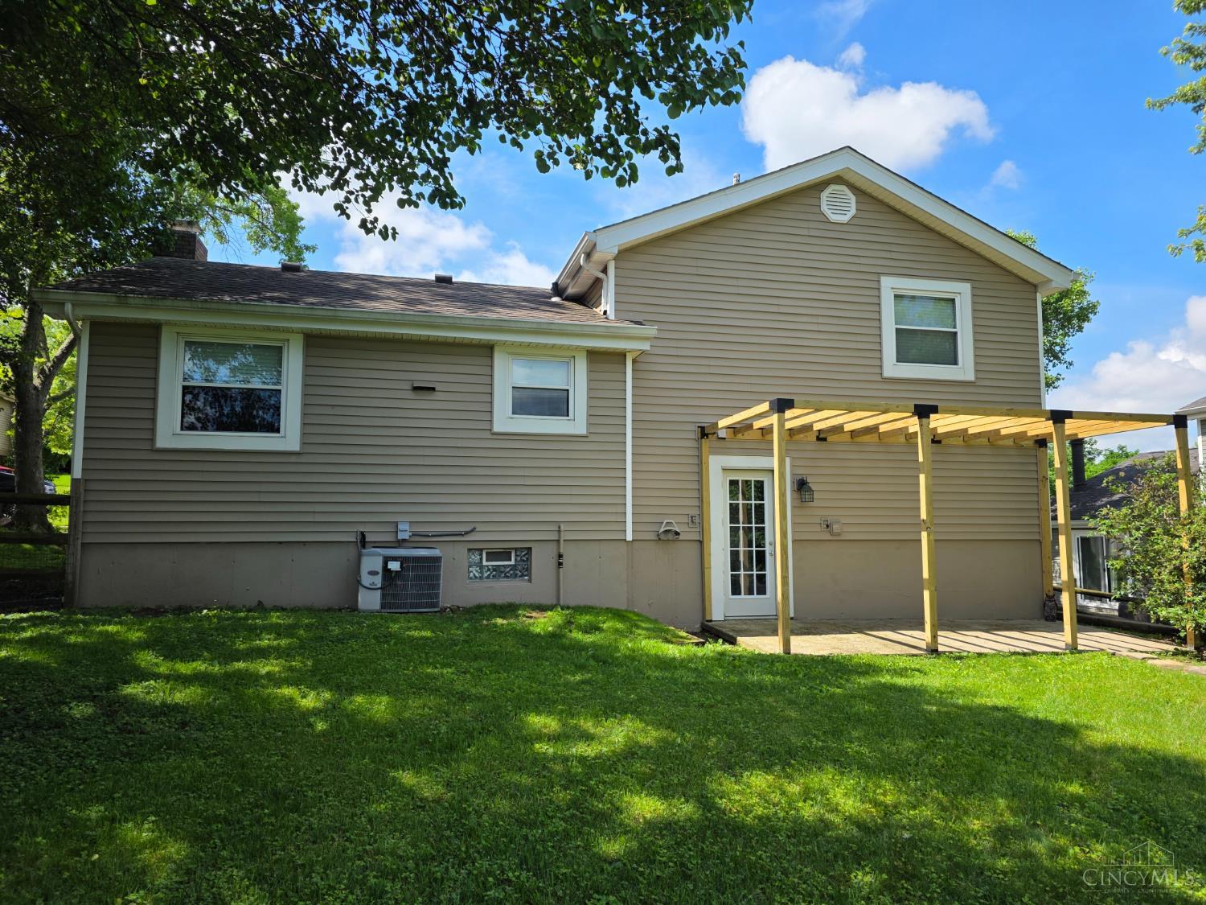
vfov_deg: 58.9
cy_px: 452
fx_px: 801
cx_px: 603
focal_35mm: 23
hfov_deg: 73.9
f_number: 1.7
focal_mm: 6.3
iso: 80
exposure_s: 1/3647
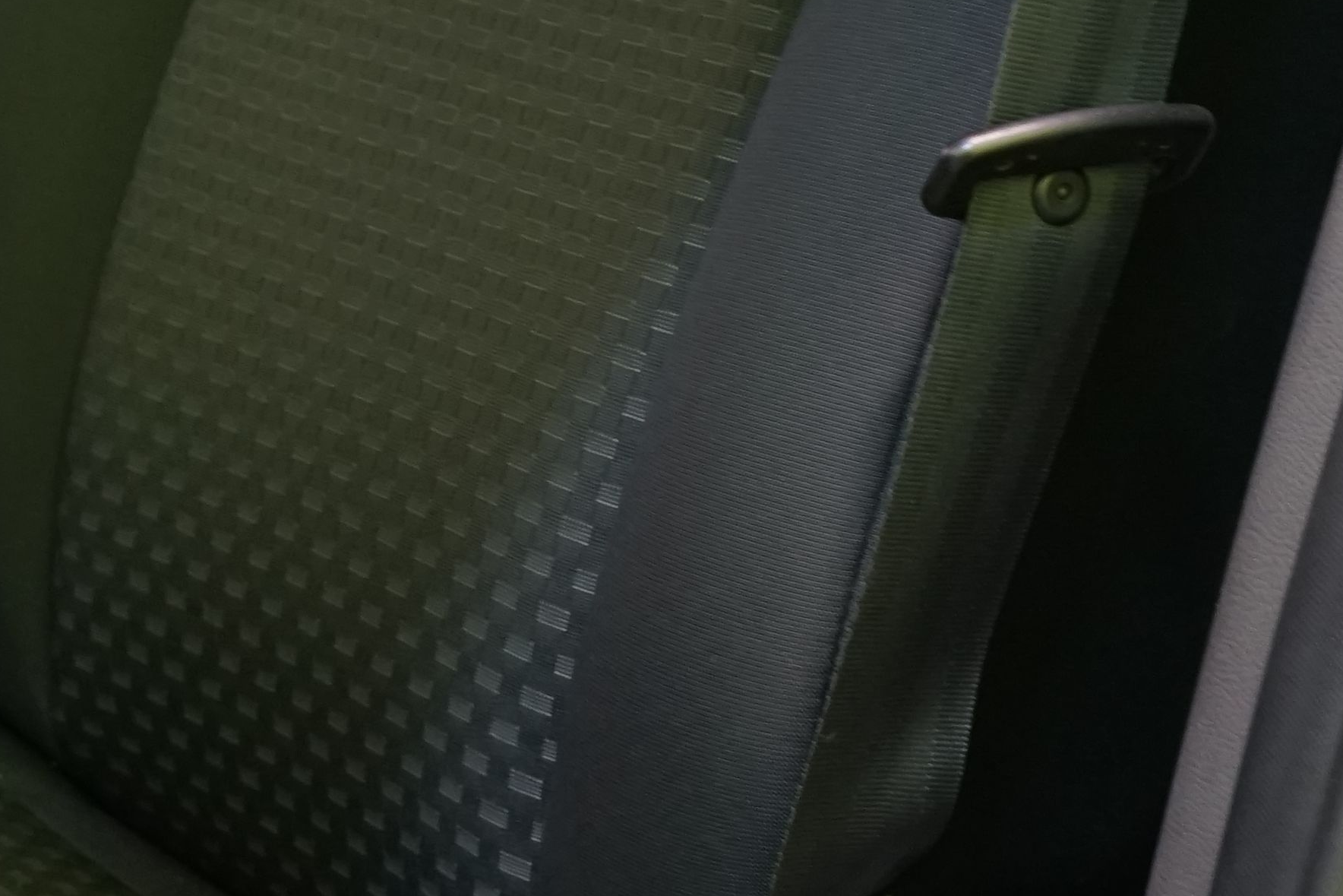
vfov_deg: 14.4
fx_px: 3544
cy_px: 307
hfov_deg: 20.8
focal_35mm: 95
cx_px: -2
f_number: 3.5
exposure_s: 1/30
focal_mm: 28
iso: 1250
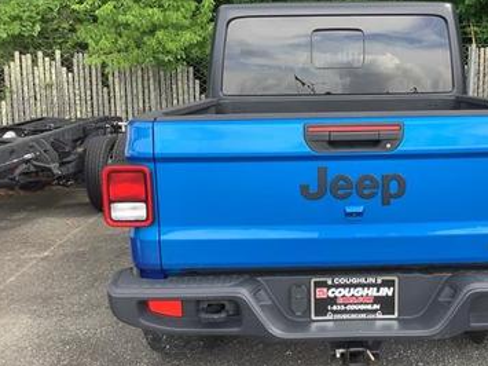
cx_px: 334
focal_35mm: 44
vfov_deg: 32.9
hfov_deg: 42.3
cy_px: 191
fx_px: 620
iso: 25
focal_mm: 3.3
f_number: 2.4
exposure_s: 1/120
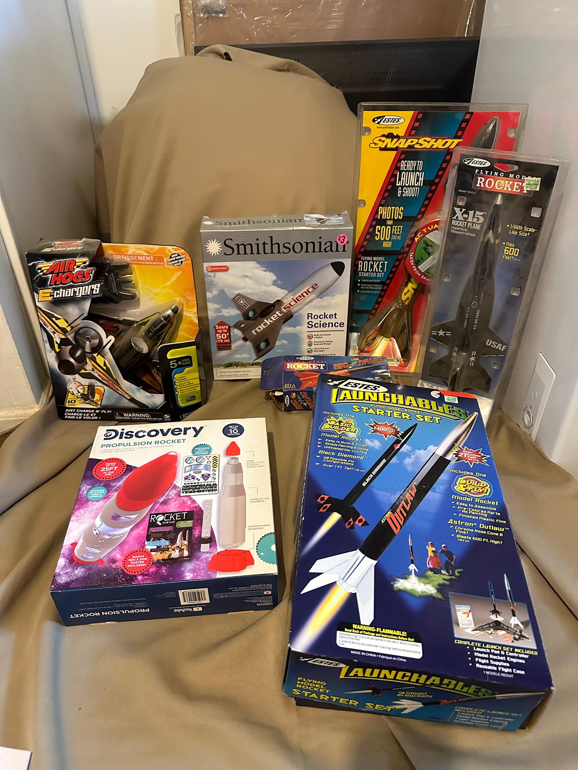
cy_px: 385
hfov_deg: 56.8
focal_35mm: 24
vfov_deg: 71.6
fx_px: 534
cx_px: 289
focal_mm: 6.86
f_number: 1.78
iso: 800
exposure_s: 1/60
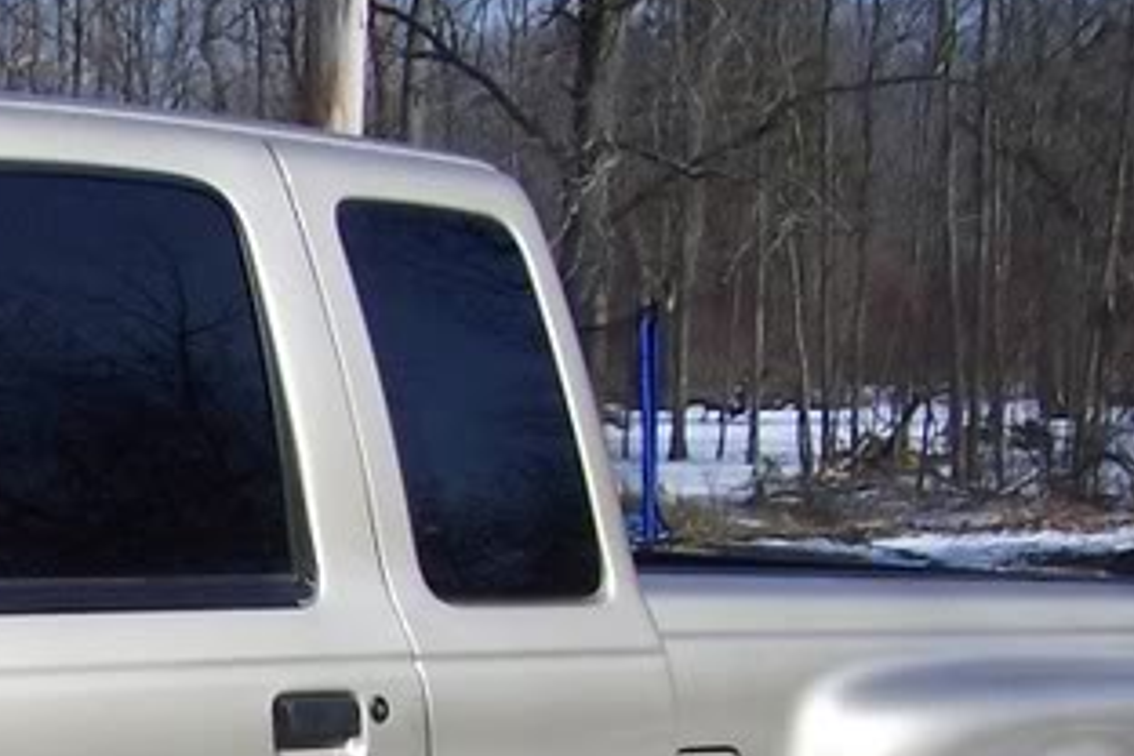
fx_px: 3654
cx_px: -465
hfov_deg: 16.4
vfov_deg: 11.4
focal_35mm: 116
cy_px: 1109
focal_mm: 5.6
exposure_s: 1/750
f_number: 5.6
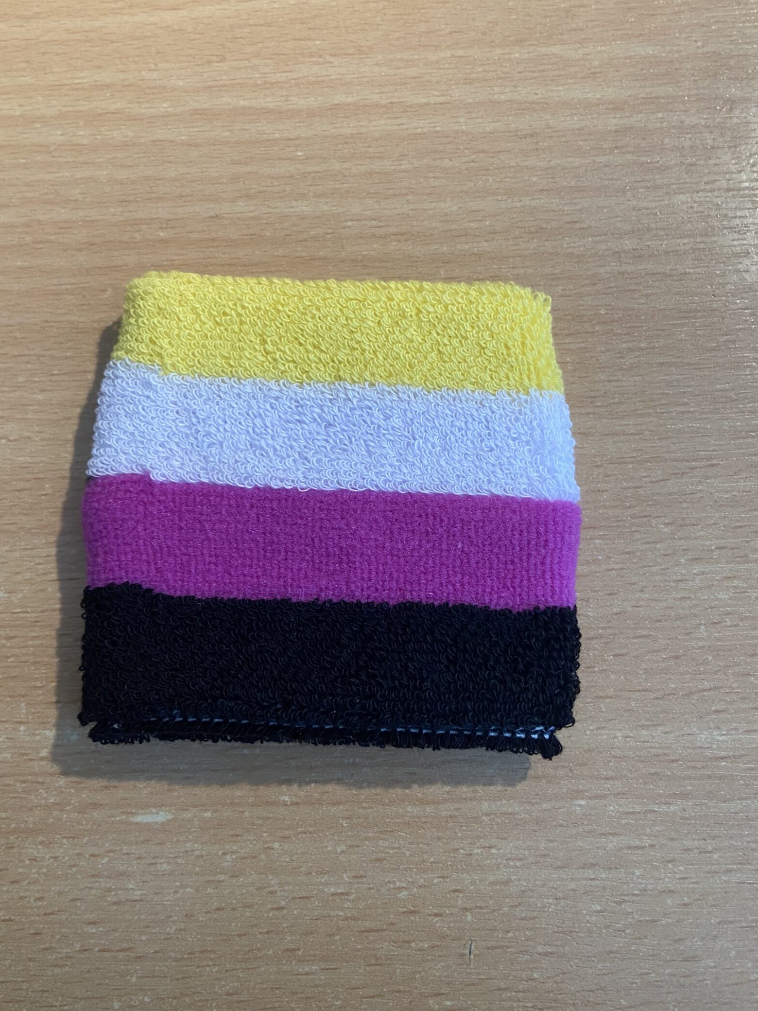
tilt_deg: -78.8
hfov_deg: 44.1
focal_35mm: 32
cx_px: 353
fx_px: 934
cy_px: 468
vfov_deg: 56.8
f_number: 1.8
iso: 80
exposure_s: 1/50
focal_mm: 4.25
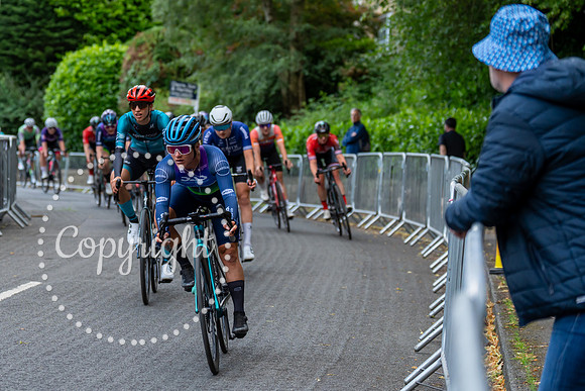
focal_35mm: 115
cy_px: 154
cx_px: 171
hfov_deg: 17.8
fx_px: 1862
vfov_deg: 12.0
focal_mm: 80
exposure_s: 1/500
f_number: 2.8
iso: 640
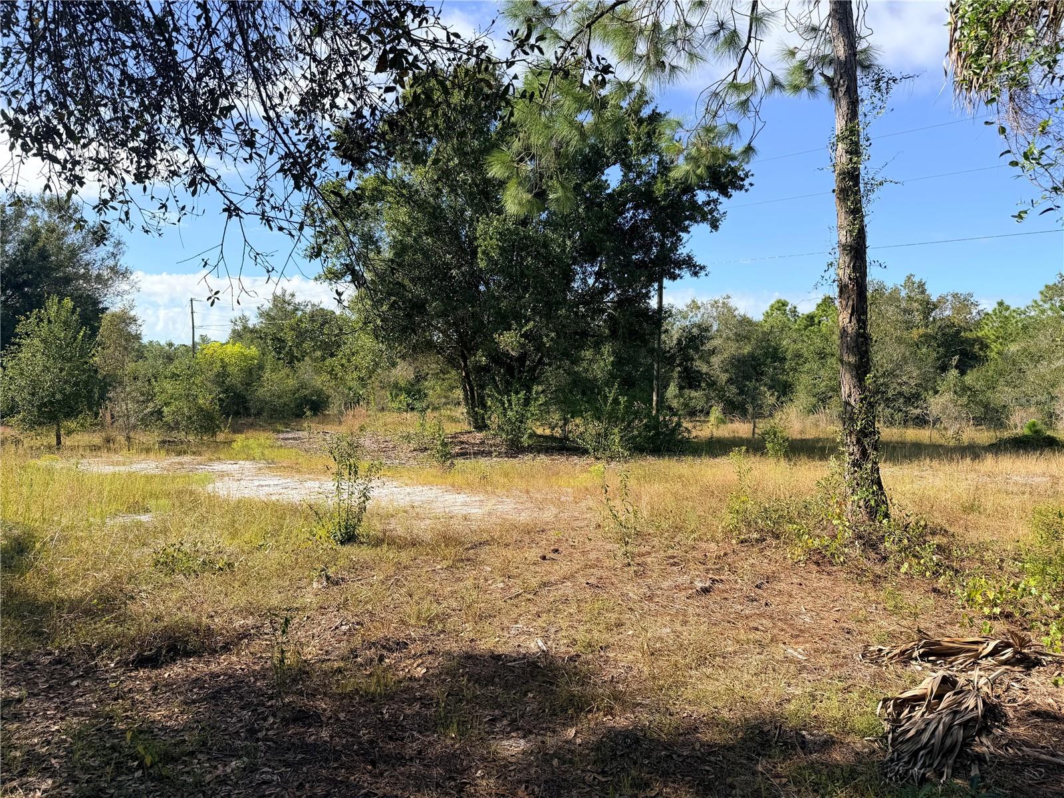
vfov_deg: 56.8
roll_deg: -1.3
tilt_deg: -1.1
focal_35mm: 24
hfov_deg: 71.6
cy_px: 399
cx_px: 532
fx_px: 738
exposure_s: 1/2801
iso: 80
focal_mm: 6.76
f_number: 1.78
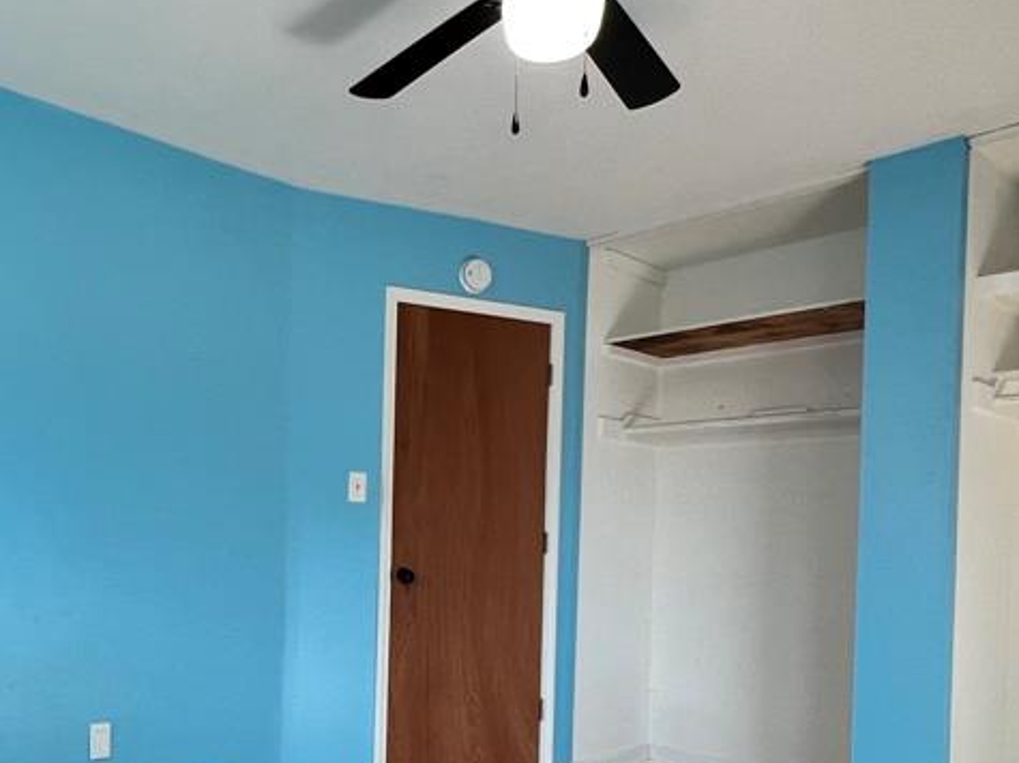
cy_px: 503
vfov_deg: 49.0
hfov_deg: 62.0
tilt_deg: +2.2
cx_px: 343
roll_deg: -1.8
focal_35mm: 28
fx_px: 824
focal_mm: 1.57
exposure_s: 1/120
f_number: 1.8
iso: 100
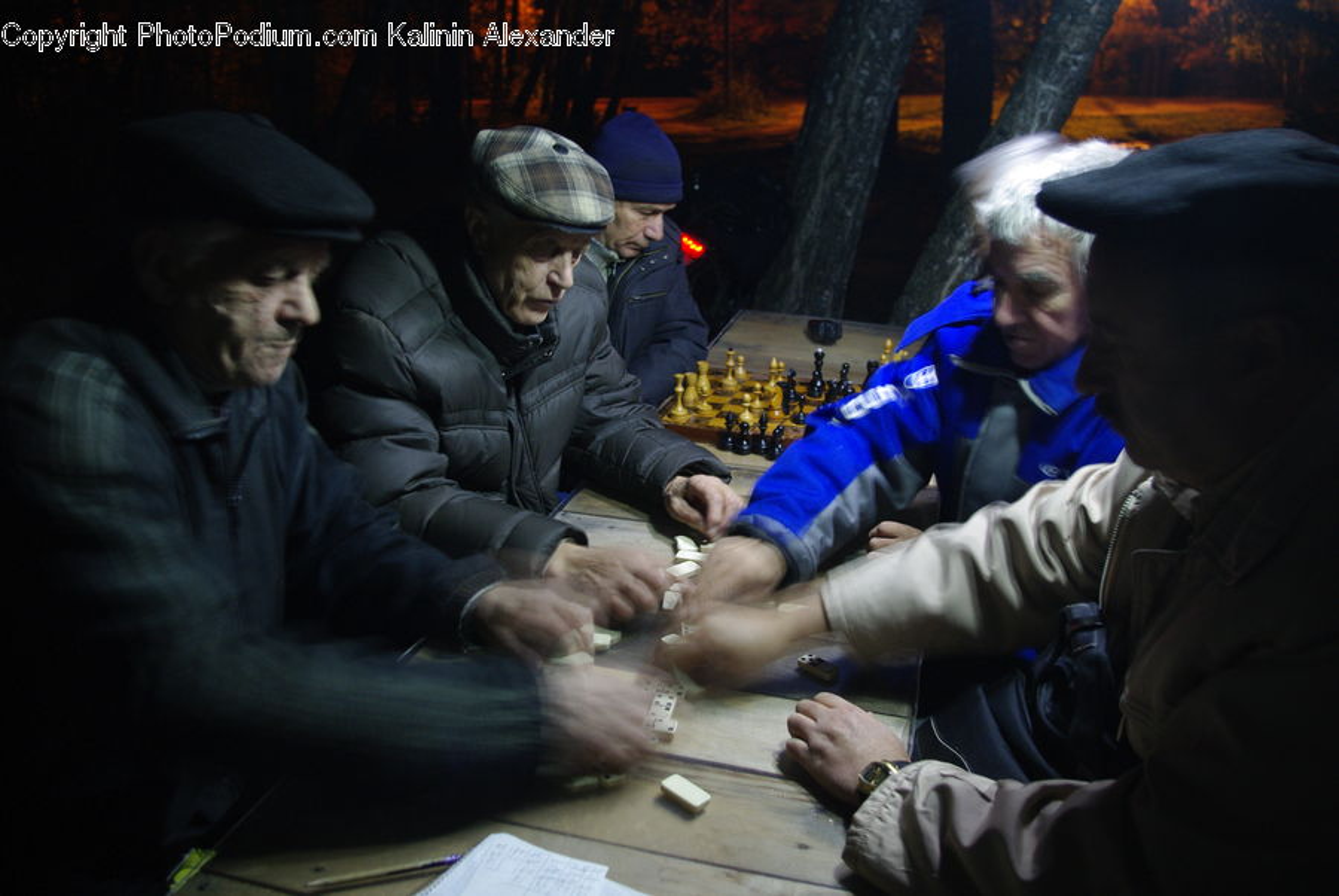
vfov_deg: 43.7
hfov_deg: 61.9
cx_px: 670
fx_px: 1117
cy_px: 448
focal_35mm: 30
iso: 400
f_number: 4
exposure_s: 1/1.43
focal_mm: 20
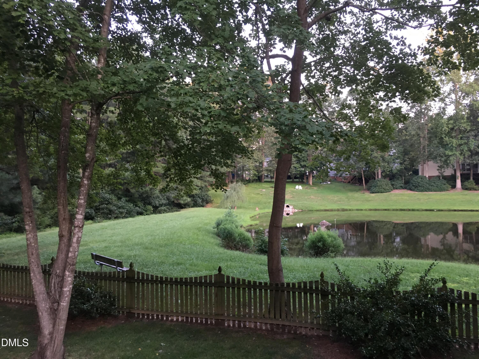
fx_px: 401
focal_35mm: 29
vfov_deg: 48.2
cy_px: 180
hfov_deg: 61.7
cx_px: 240
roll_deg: +1.1
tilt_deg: -0.2
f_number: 2.2
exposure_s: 1/30
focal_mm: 4.15
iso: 100
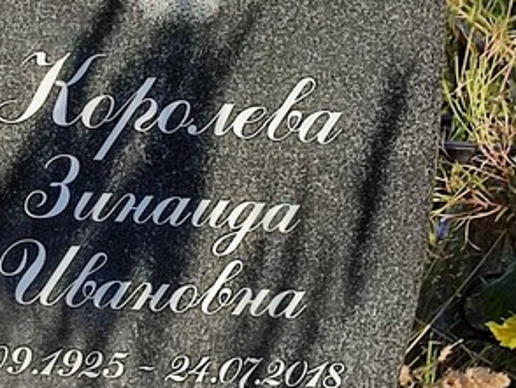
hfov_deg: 28.0
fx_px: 1014
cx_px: 105
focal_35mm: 68
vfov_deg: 21.2
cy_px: 39
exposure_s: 1/641
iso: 50
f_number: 1.9
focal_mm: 6.04
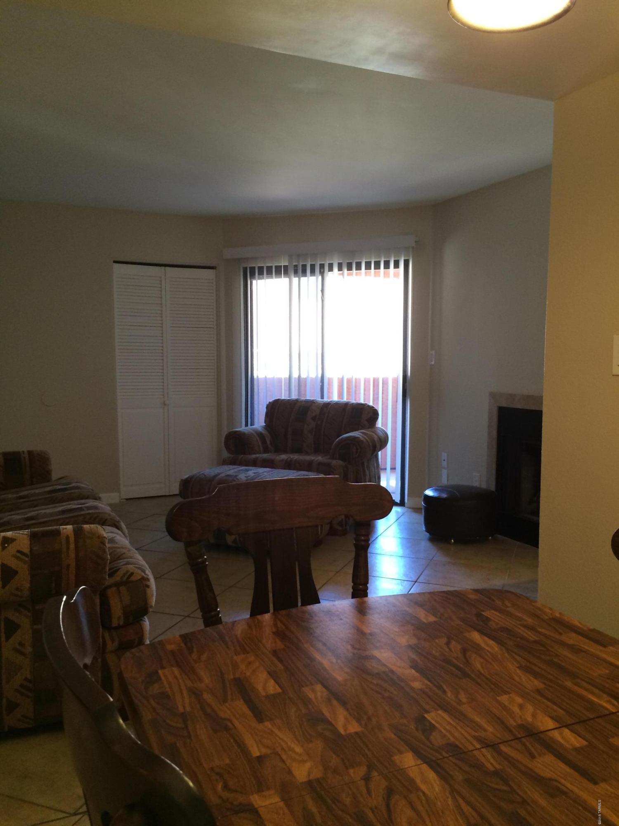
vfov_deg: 60.0
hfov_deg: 46.8
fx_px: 715
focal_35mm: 30
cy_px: 413
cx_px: 310
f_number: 2.2
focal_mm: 4.12
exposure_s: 1/30
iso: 125
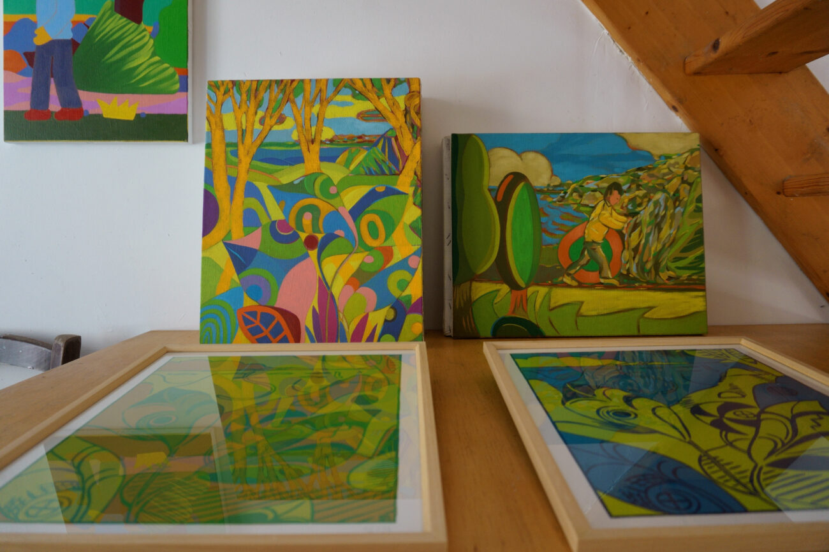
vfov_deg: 53.1
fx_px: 552
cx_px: 414
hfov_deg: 73.8
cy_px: 276
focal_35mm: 24
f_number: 4.5
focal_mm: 16
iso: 320
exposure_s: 1/30
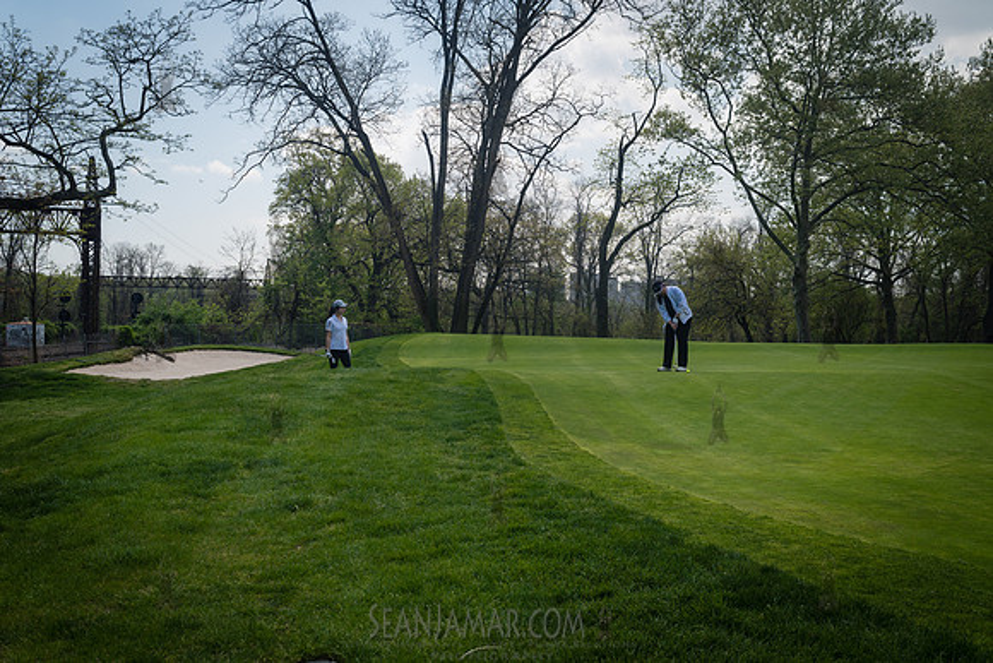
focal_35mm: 35
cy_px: 332
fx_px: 966
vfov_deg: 37.9
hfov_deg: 54.4
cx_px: 496
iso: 200
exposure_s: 1/640
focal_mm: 35
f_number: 7.1
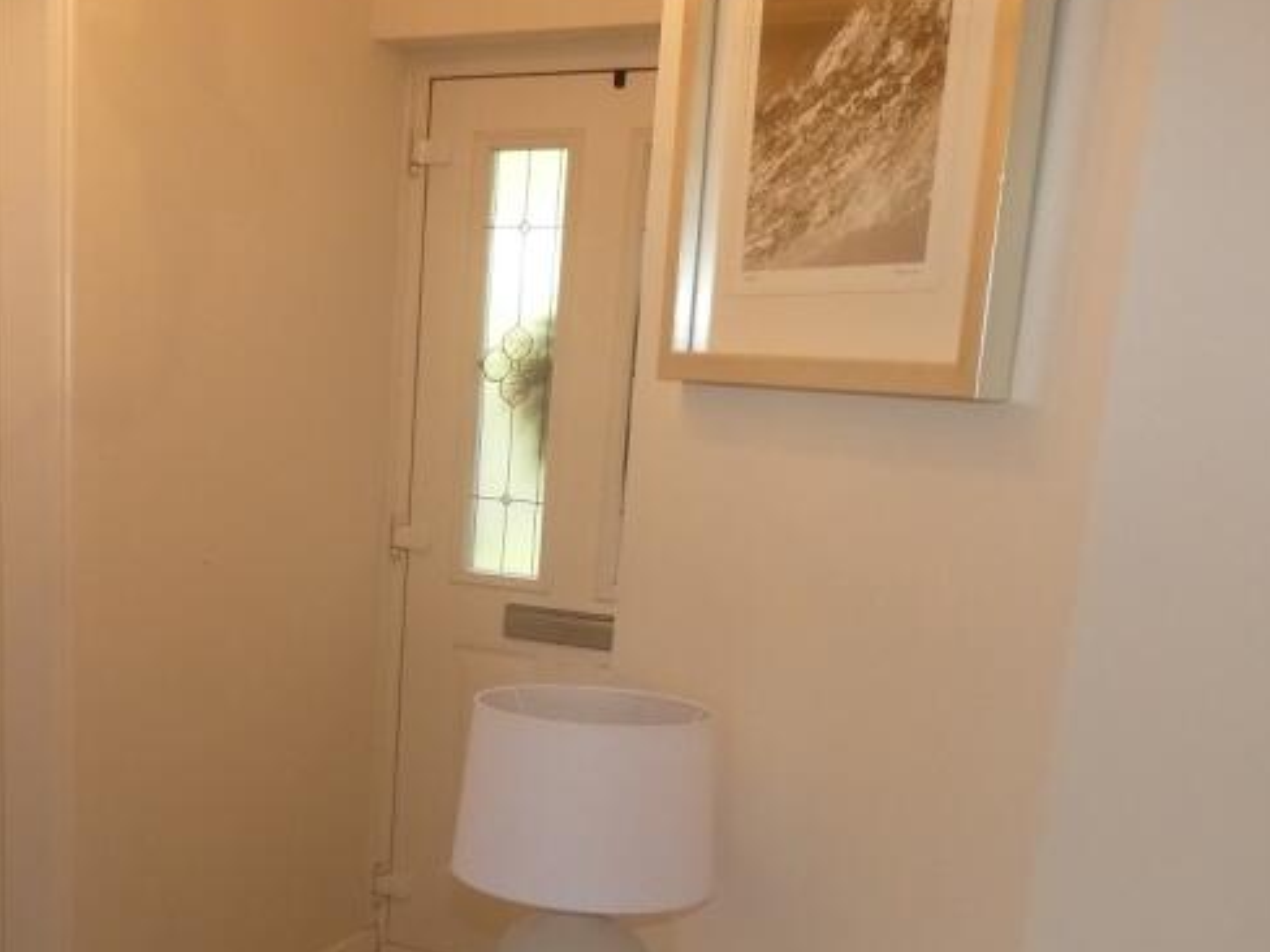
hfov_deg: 43.8
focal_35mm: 42
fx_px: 1541
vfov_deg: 33.4
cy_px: 752
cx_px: 370
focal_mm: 3.6
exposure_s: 1/125
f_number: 2.8
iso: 320
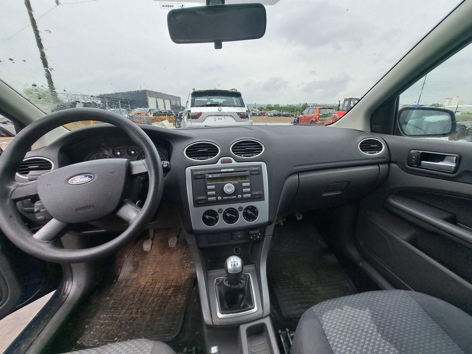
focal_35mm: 13
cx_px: 236
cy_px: 177
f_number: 2.2
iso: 50
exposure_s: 1/503
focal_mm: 1.74
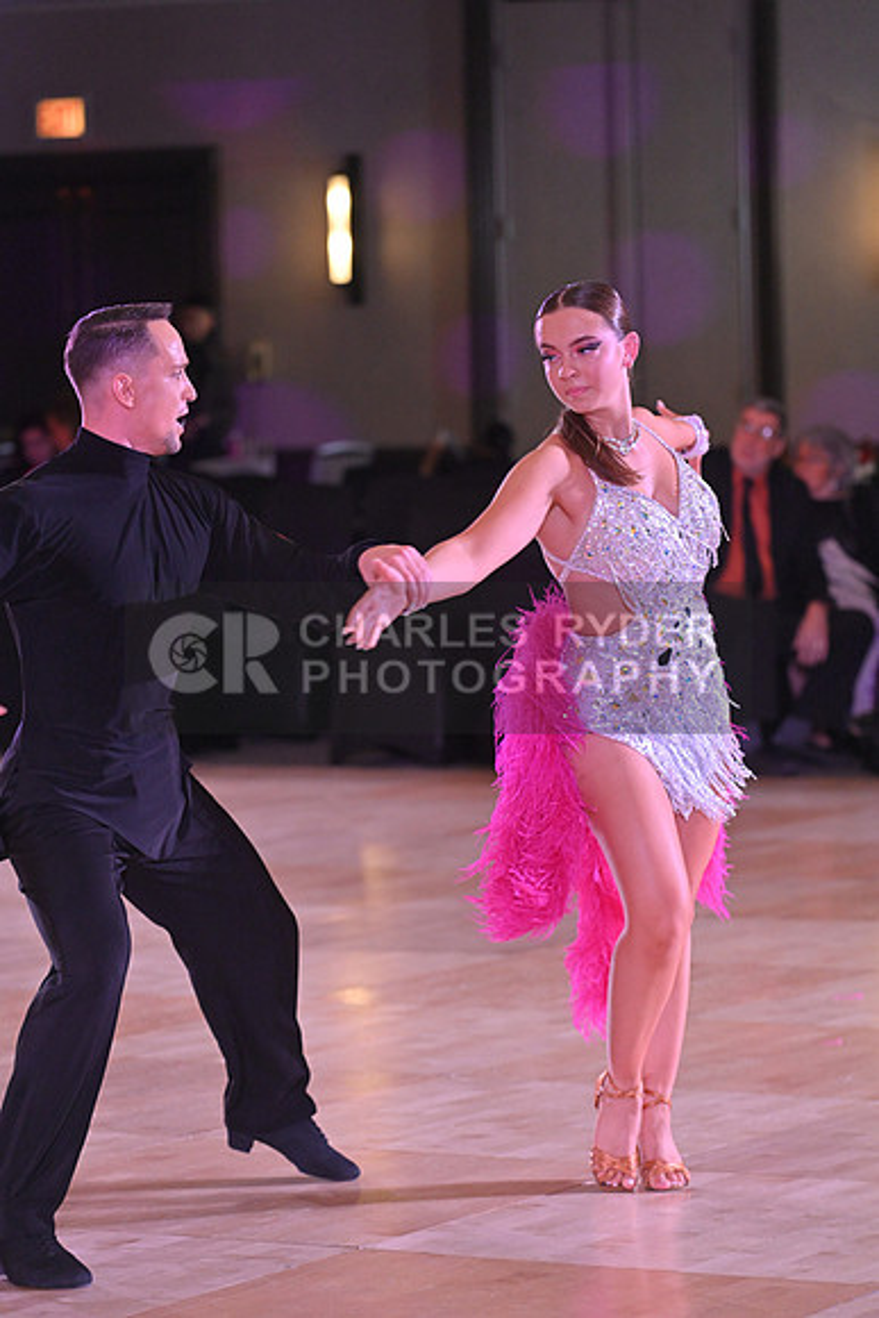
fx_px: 5307
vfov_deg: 14.2
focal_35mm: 145
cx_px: 440
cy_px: 659
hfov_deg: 9.5
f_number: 5
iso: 3200
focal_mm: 145
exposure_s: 1/320
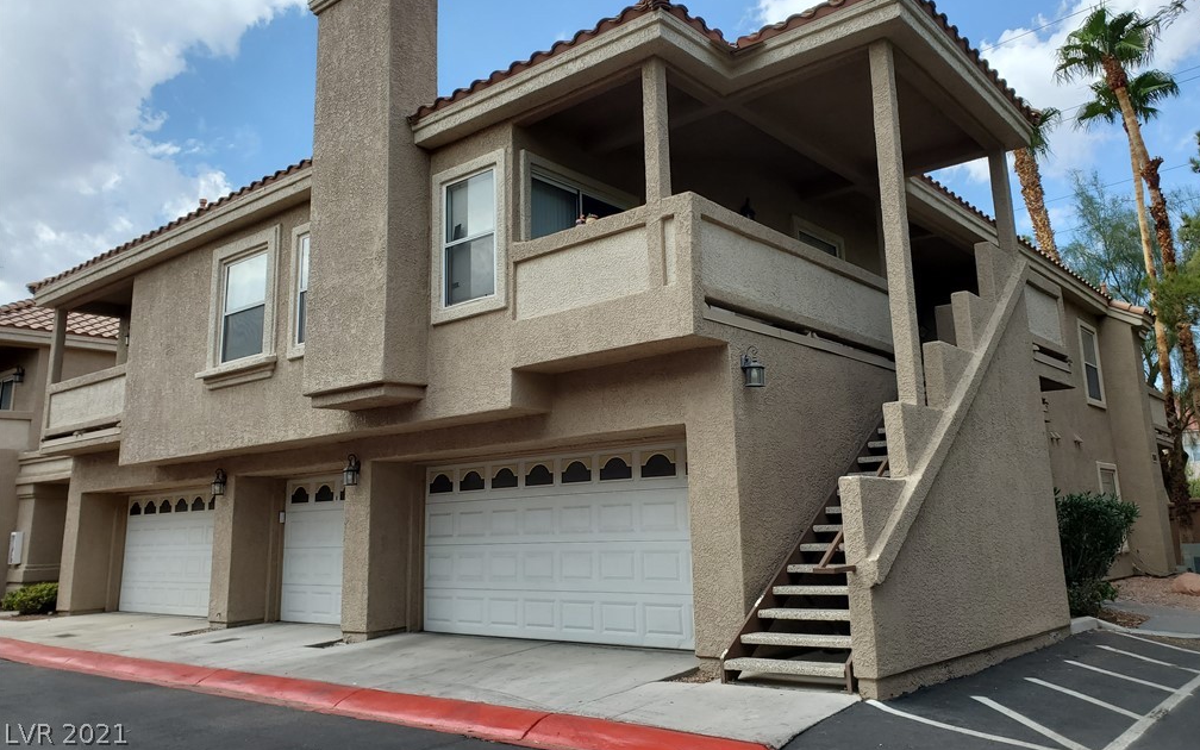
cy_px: 296
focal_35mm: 28
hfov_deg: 66.5
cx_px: 607
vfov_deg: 44.3
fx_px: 916
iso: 50
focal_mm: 4.3
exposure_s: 1/1154
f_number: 2.4
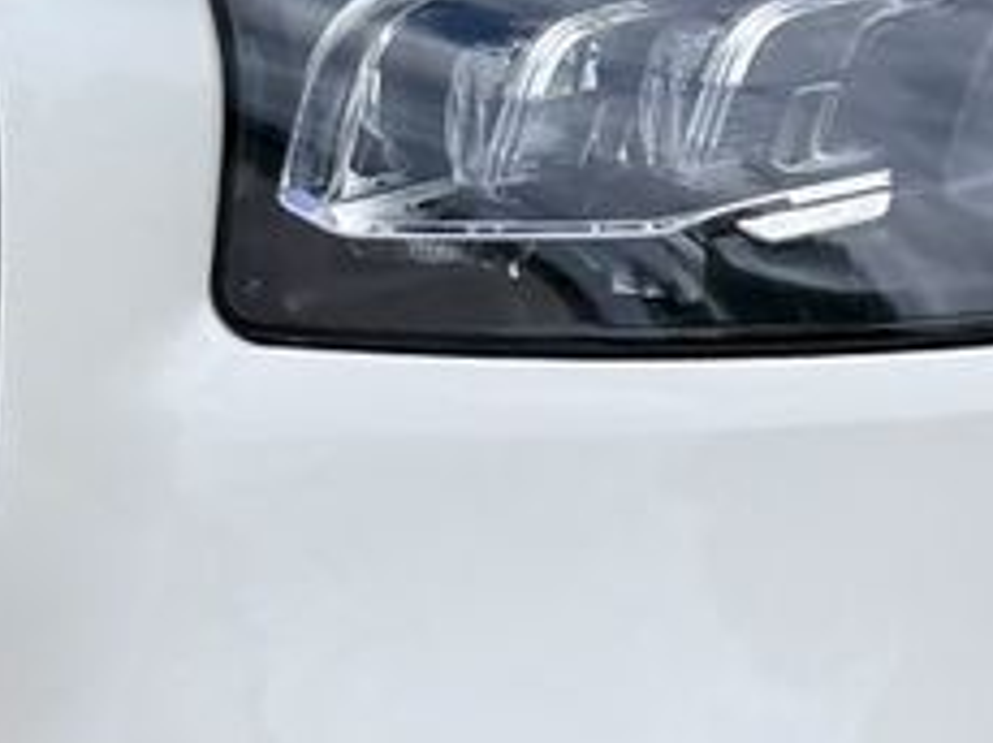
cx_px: 1787
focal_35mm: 167
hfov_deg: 11.1
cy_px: 65
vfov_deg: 8.8
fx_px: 4786
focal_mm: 6.76
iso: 80
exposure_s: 1/8130
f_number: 1.78
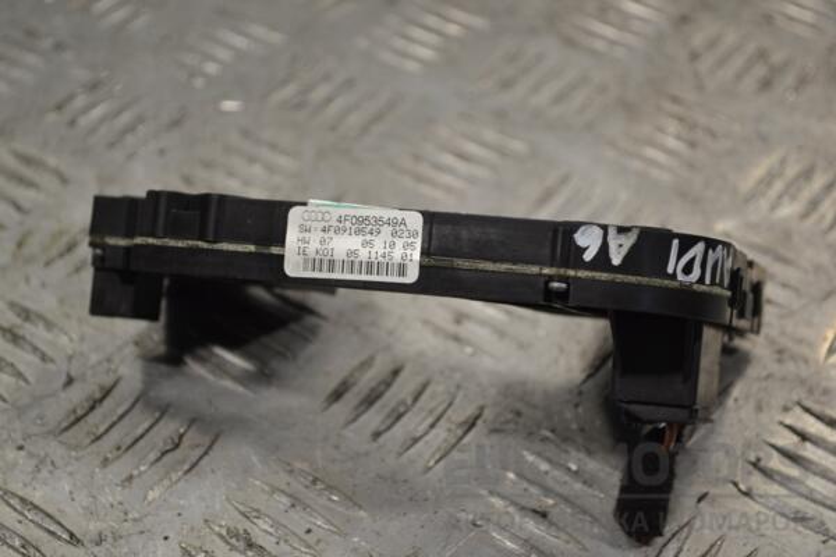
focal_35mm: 72
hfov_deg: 28.1
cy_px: 278
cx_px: 418
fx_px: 1672
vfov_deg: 18.9
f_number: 5.3
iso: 400
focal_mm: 48
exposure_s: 1/125
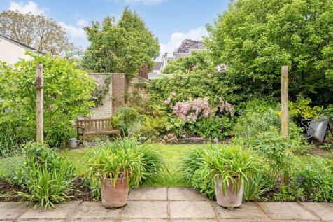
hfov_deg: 61.9
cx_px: 166
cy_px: 111
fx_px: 277
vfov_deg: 43.6
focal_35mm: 30
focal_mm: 30
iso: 160
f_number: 8
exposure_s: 1/125
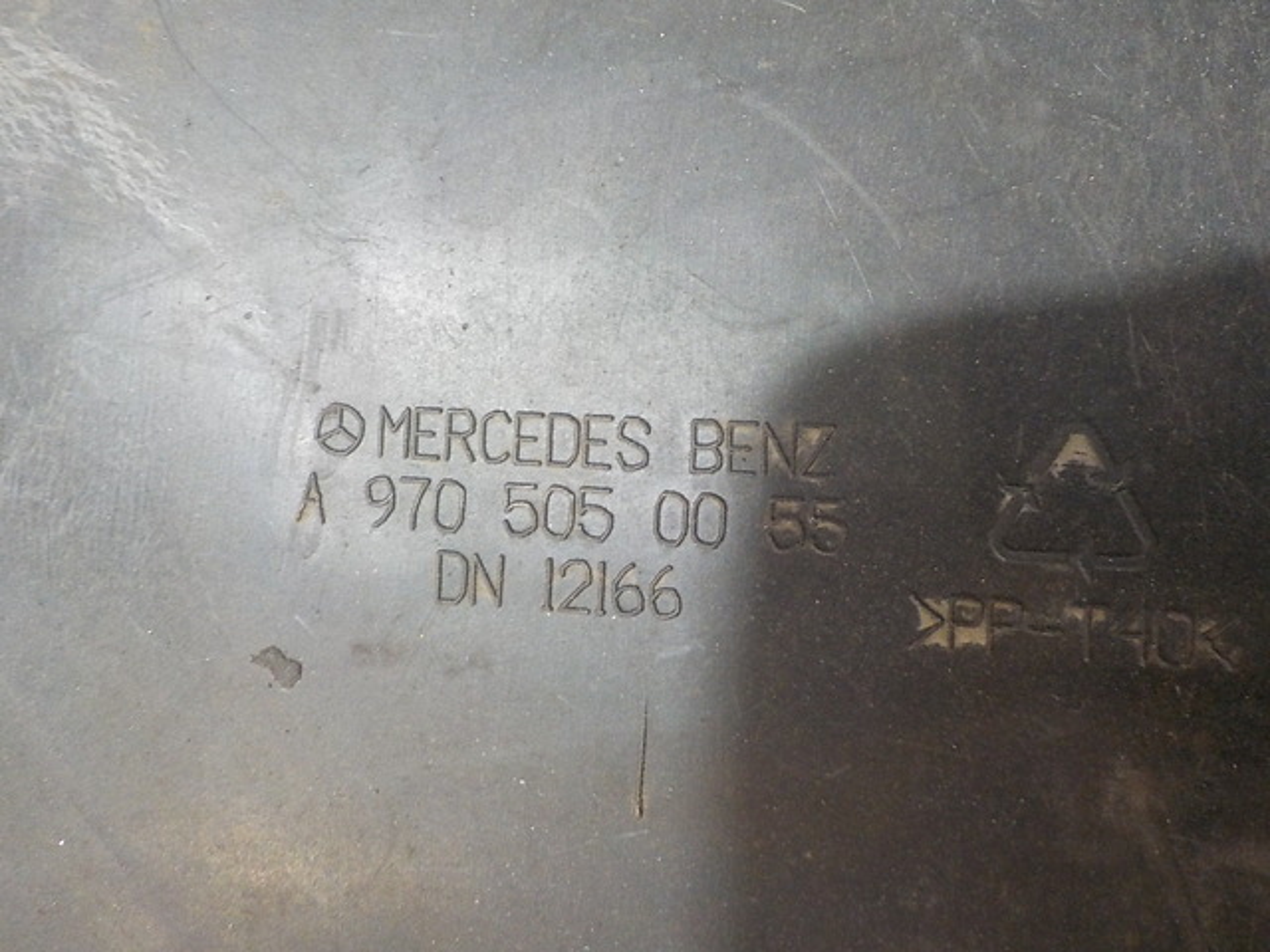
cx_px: 635
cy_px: 476
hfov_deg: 60.0
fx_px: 1101
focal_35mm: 30
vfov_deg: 46.8
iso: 400
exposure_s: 1/30
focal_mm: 4.1
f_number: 3.3
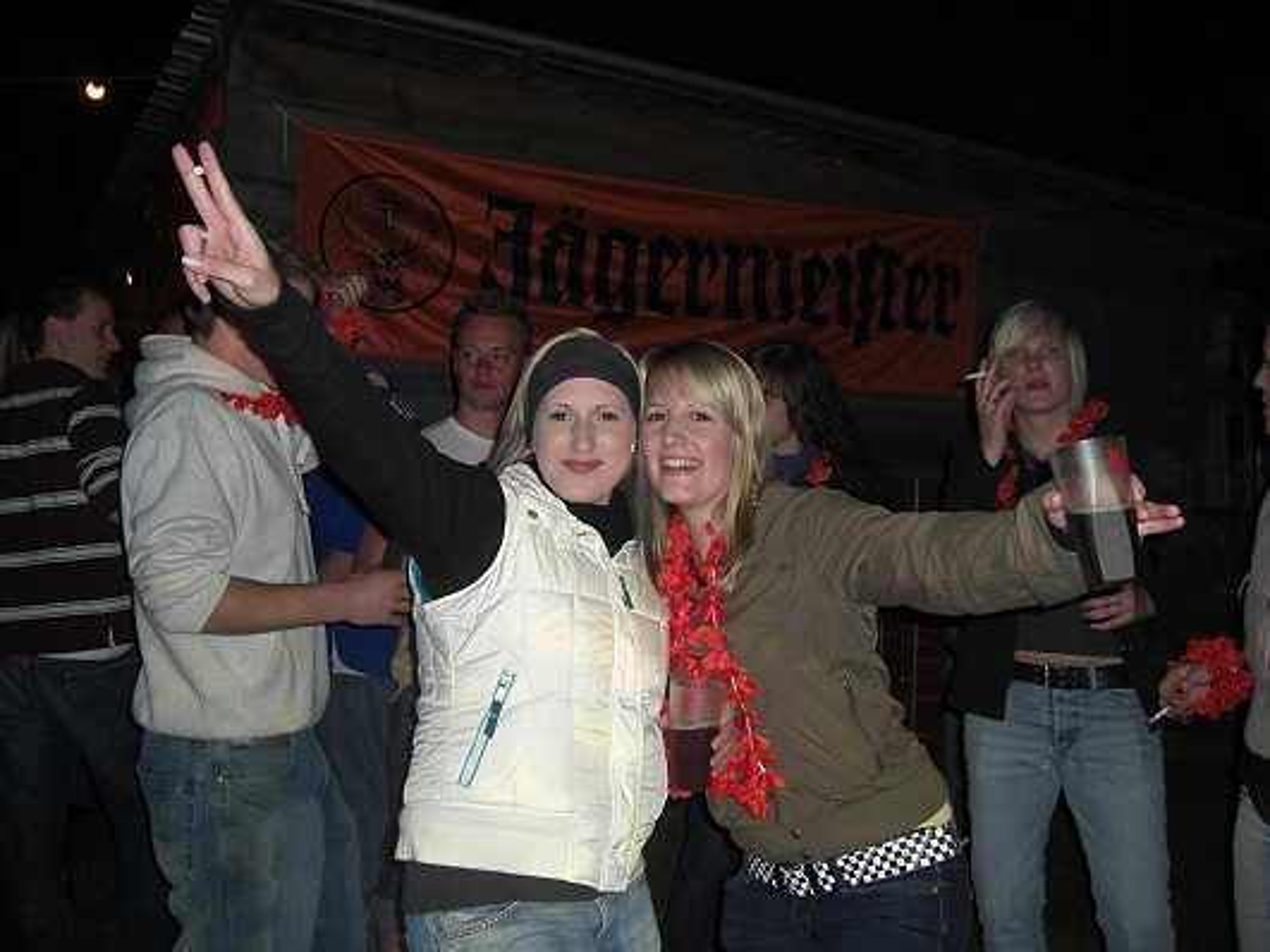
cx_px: 635
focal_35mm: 38
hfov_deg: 49.0
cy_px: 476
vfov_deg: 37.7
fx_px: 1394
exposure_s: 1/60
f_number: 2.8
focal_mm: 7.9
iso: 200
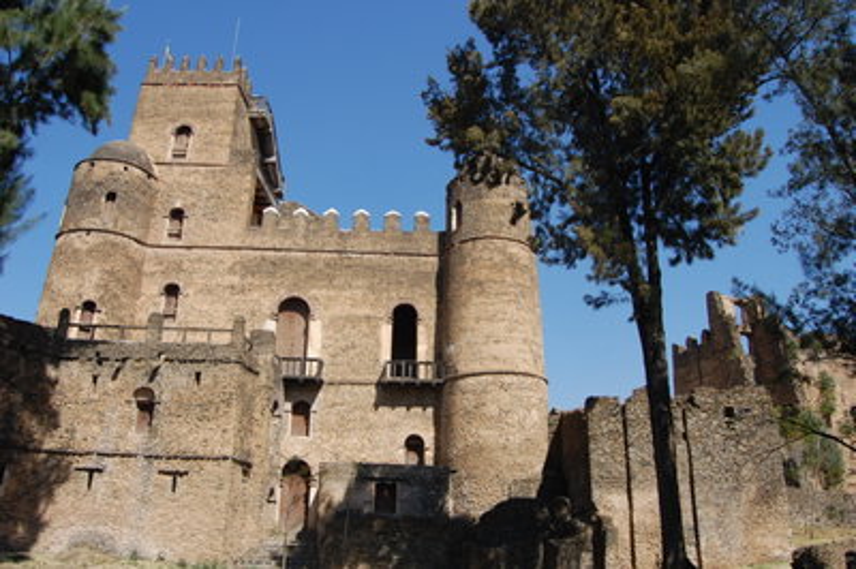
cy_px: 284
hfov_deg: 67.4
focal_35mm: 27
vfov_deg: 47.9
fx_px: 641
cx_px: 428
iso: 200
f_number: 8
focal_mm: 18
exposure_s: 1/250
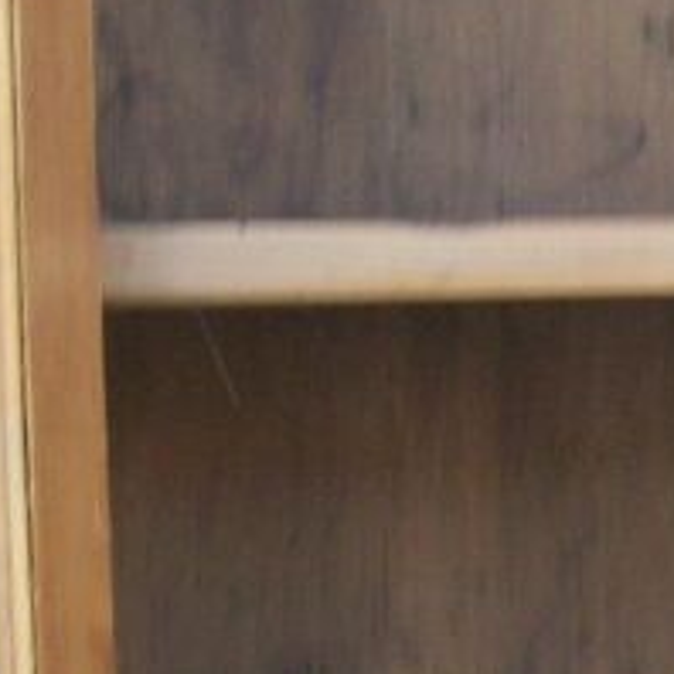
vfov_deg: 9.5
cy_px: 664
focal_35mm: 183
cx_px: 1208
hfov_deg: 9.1
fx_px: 4031
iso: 80
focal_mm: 5.7
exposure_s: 1/80
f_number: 2.9
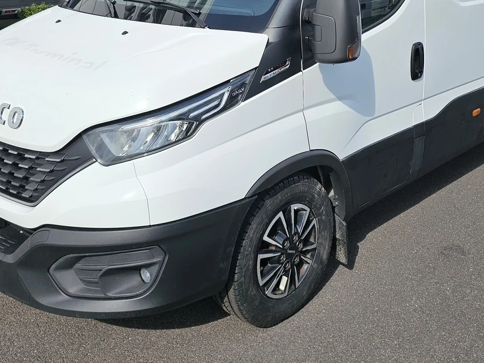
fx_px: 601
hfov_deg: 43.8
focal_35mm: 43
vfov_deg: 32.1
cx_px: 273
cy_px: 42
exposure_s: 1/902
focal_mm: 6.3
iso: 10
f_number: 1.7
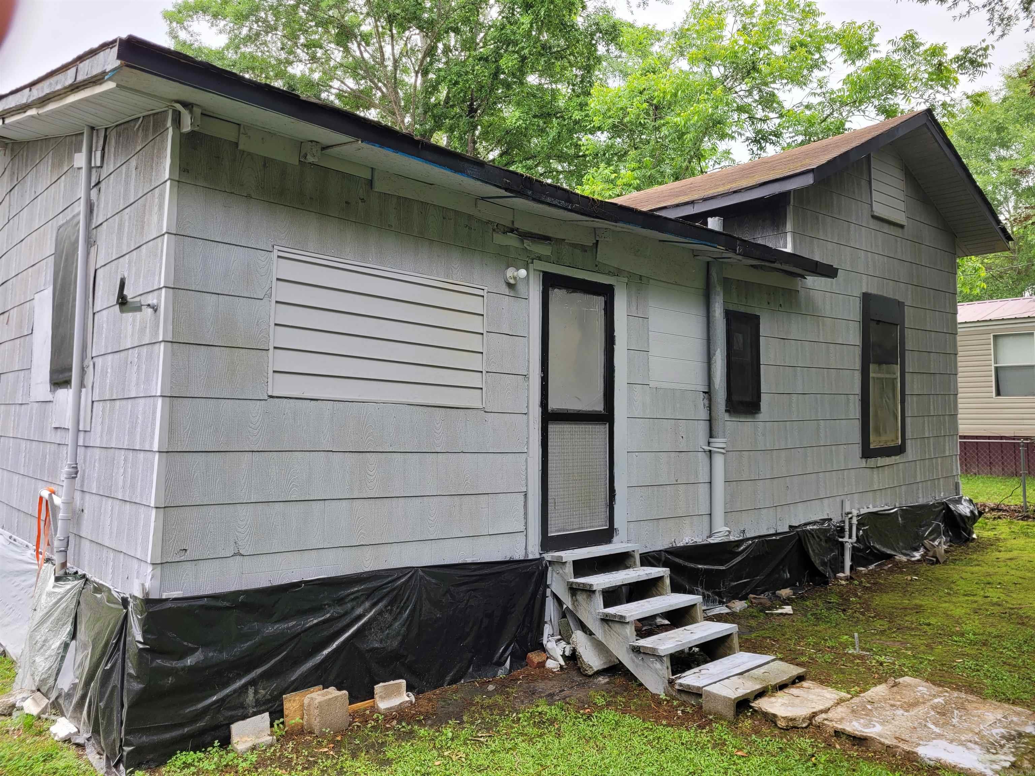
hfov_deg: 67.3
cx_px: 518
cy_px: 388
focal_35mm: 26
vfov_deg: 53.1
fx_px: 777
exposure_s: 1/192
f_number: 1.8
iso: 40
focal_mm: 5.4
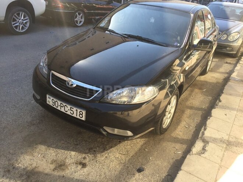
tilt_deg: -27.8
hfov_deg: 61.7
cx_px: 122
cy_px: 91
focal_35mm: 29
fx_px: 204
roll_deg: -6.5
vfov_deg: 48.2
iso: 32
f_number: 2.2
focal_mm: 4.15
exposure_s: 1/449
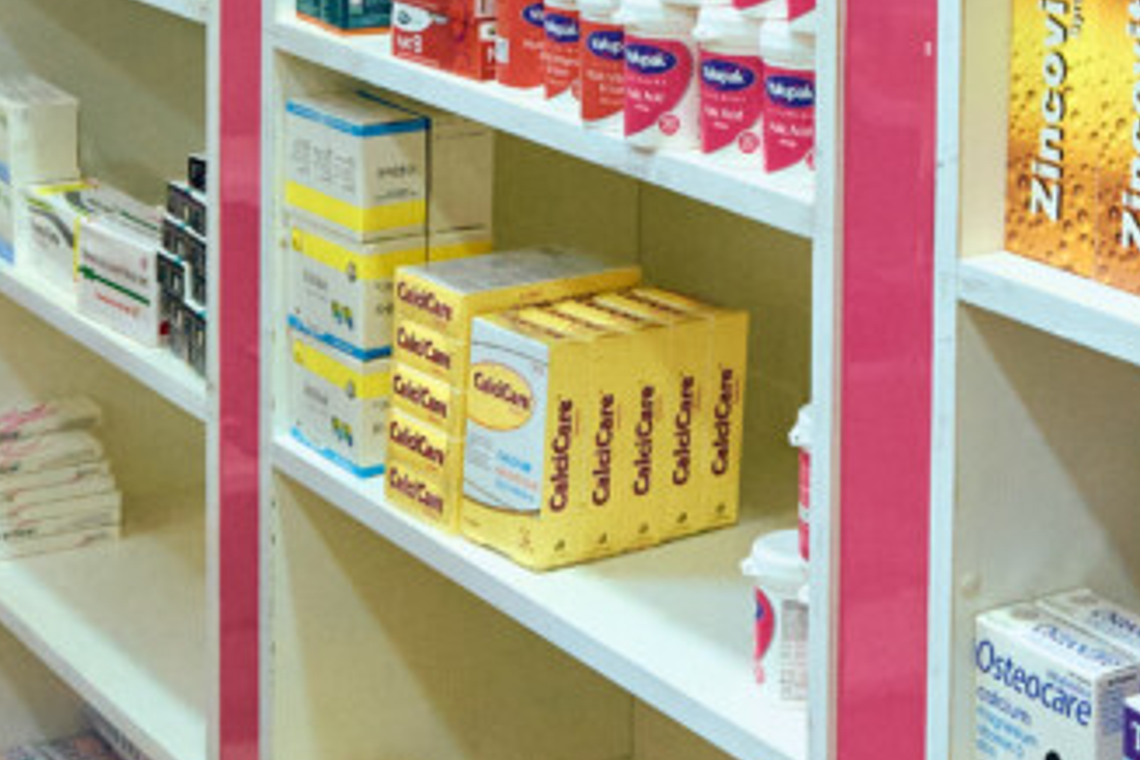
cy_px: -316
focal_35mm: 94
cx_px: 854
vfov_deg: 13.8
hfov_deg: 21.5
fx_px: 2976
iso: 4000
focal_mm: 20
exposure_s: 1/80
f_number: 5
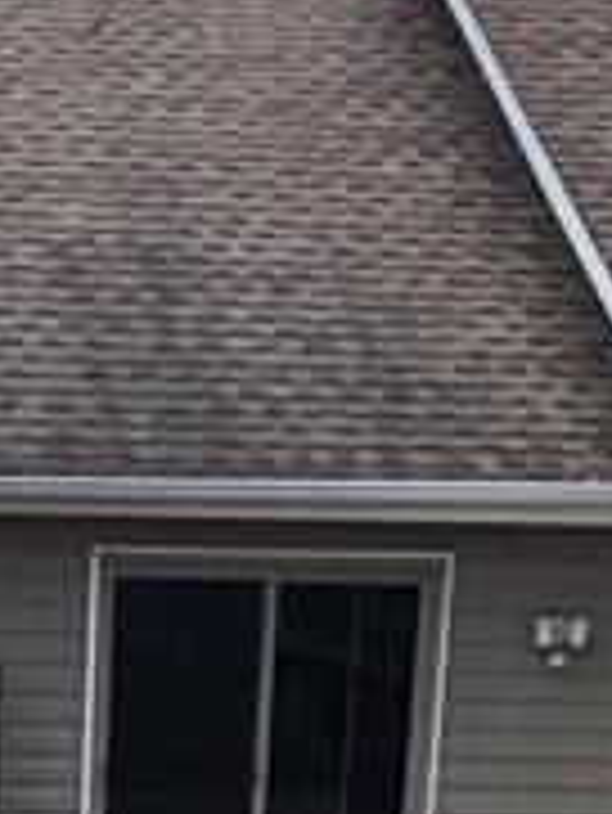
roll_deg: -1.5
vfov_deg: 15.4
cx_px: -14
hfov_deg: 12.3
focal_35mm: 119
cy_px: 1169
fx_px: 2802
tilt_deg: -12.0
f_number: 1.8
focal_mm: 3.99
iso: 20
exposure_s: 1/232
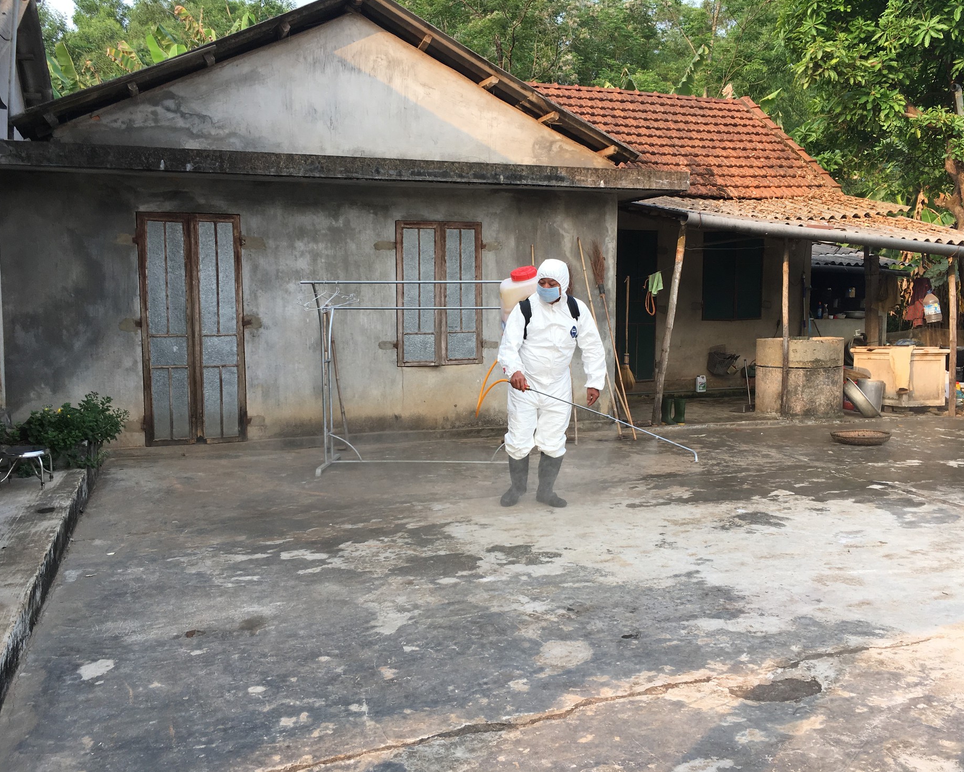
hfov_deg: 57.1
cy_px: 385
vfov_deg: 47.1
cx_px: 518
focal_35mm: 31
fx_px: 884
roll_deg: -0.1
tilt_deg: -6.8
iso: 25
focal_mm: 4.15
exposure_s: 1/283
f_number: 2.2
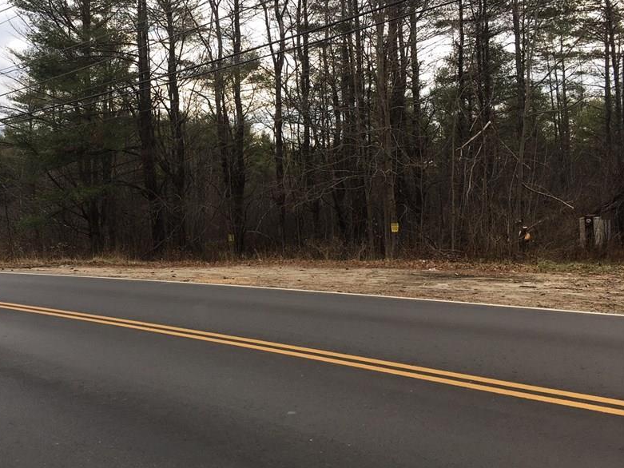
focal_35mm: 38
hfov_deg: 48.3
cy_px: 200
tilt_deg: +1.6
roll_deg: +2.4
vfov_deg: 37.7
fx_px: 685
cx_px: 218
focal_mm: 4.15
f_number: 2.2
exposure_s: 1/151
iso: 25
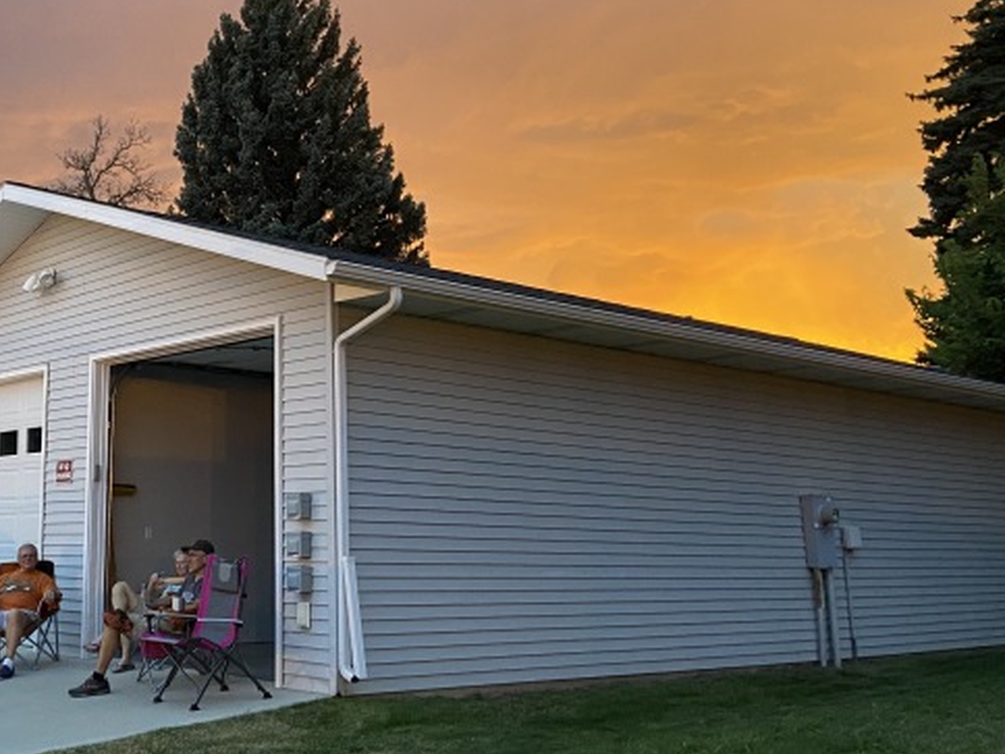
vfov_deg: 33.5
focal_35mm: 43
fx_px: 1248
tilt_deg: +11.0
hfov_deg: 42.0
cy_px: 297
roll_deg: -0.8
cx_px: 208
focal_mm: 4.25
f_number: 1.8
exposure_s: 1/40
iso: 500
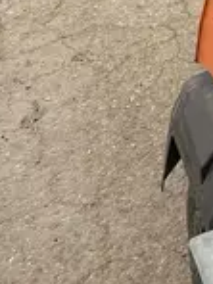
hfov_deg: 10.6
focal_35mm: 129
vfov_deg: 13.9
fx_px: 1058
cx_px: 409
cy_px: -202
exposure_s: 1/803
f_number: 1.5
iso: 50
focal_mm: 5.7
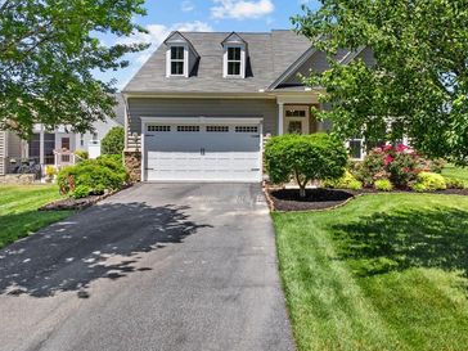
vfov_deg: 42.8
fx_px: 446
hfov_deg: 55.0
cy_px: 148
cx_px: 278
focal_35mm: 33
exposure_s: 1/1000
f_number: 2.8
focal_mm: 12.29
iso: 100
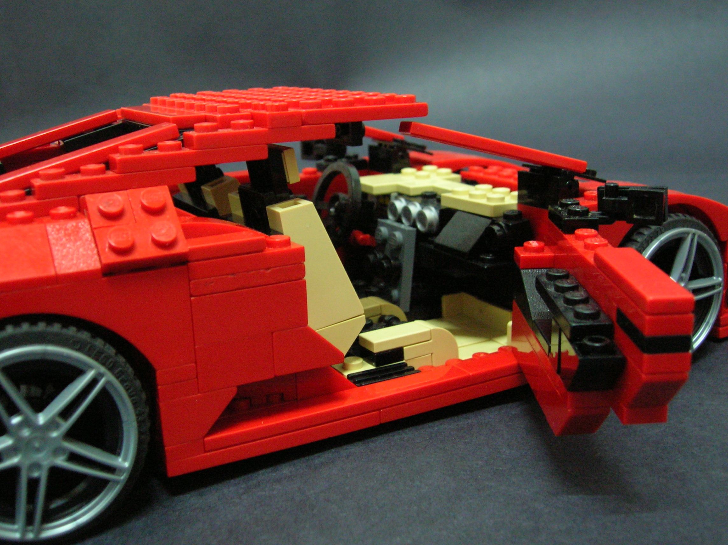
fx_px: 798
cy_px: 272
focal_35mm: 38
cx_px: 364
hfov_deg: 49.0
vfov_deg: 37.7
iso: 200
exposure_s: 1/2.7
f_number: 3
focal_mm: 6.4
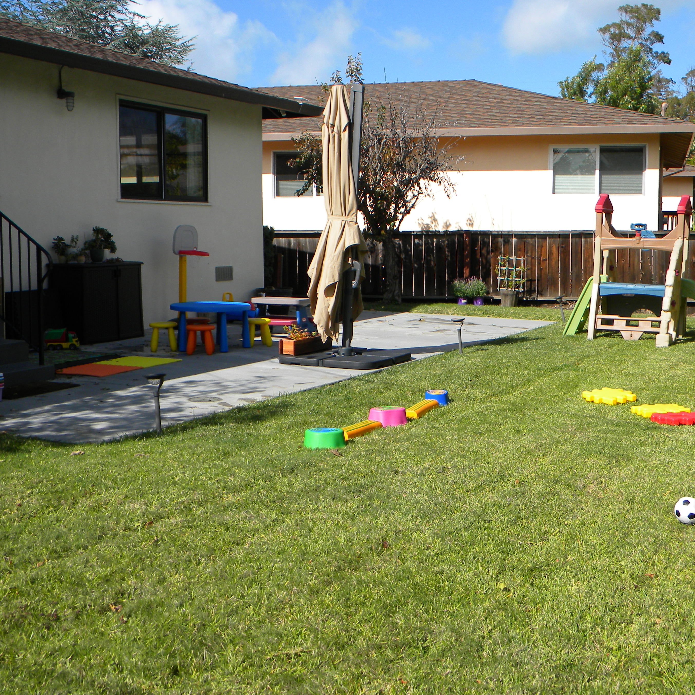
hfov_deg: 39.0
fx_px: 977
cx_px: 415
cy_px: 349
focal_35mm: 43
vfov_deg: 39.2
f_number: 7.4
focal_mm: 6.4
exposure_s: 1/257
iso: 80
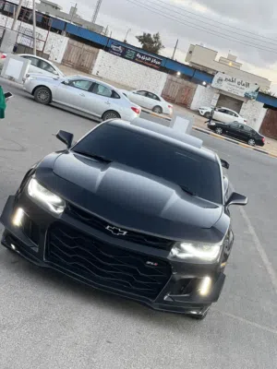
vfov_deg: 25.3
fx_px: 822
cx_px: 138
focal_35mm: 77
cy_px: 184
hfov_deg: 19.1
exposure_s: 1/33
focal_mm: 9
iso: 125
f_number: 2.8
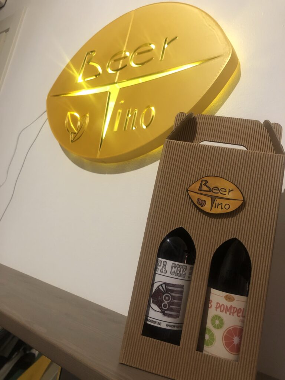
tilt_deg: +11.0
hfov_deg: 49.7
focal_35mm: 28
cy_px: 190
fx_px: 307
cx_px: 142
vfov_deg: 63.4
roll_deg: -12.0
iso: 80
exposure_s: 1/17
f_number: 1.8
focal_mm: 3.99
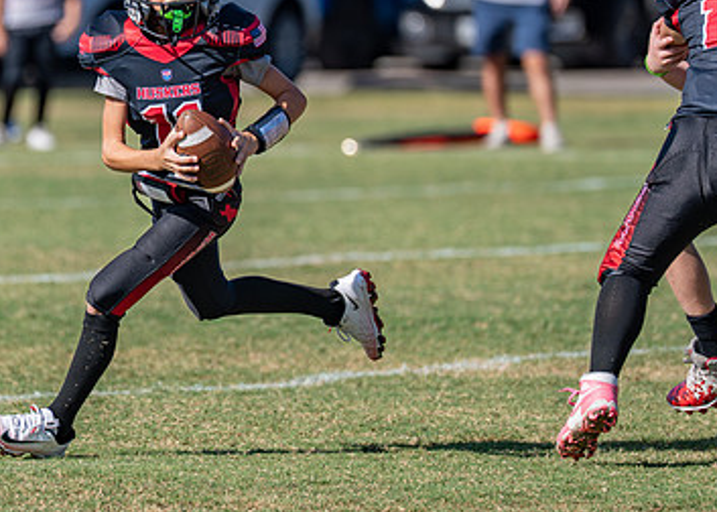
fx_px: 10709
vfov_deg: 2.7
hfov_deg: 3.8
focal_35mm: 526
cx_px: 143
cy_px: 142
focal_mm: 200
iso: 100
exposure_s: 1/2500
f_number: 2.8
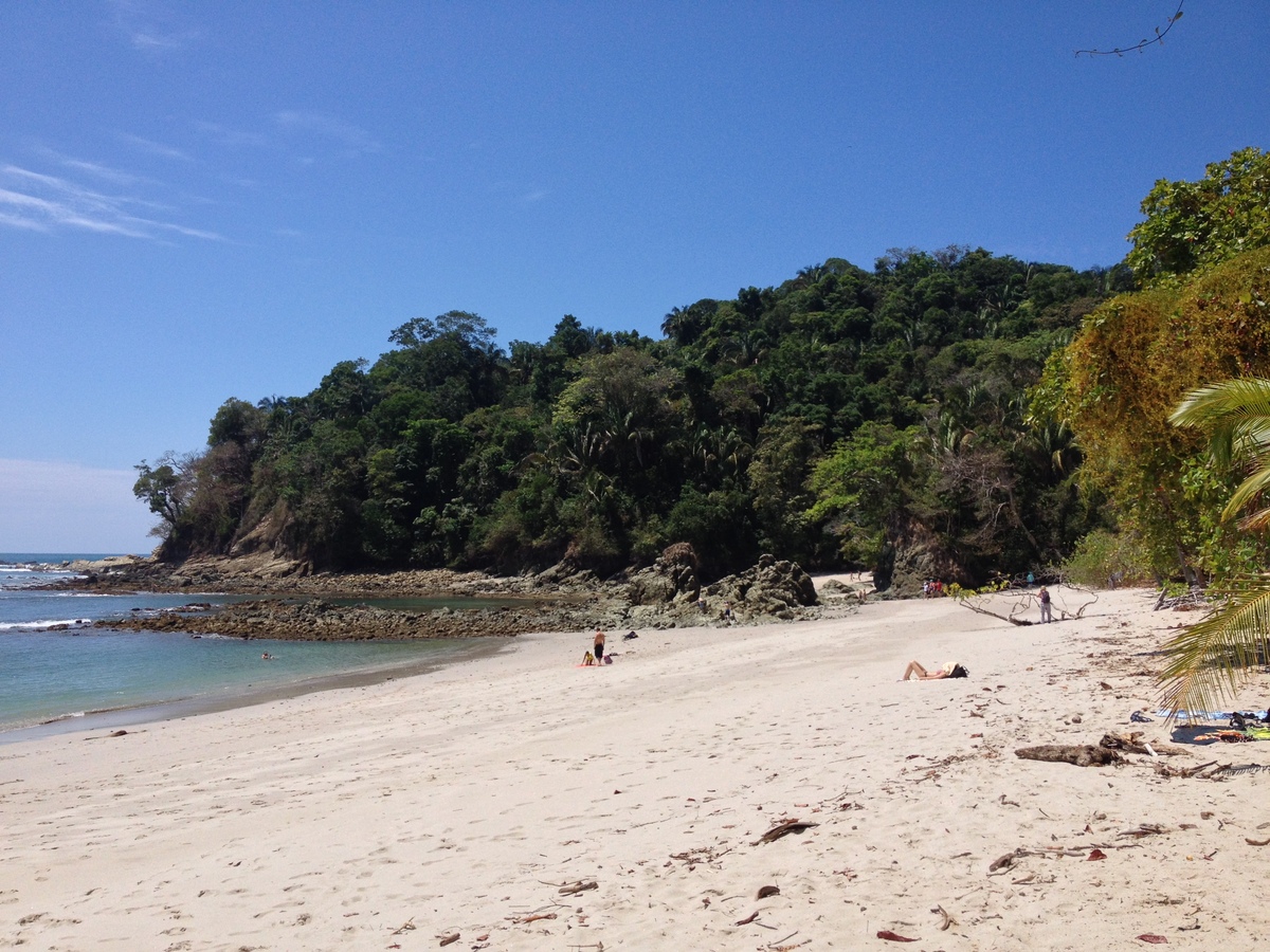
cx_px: 635
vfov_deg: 40.7
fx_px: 1284
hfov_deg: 52.6
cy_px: 476
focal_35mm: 35
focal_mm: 4.28
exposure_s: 1/2632
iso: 50
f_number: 2.4
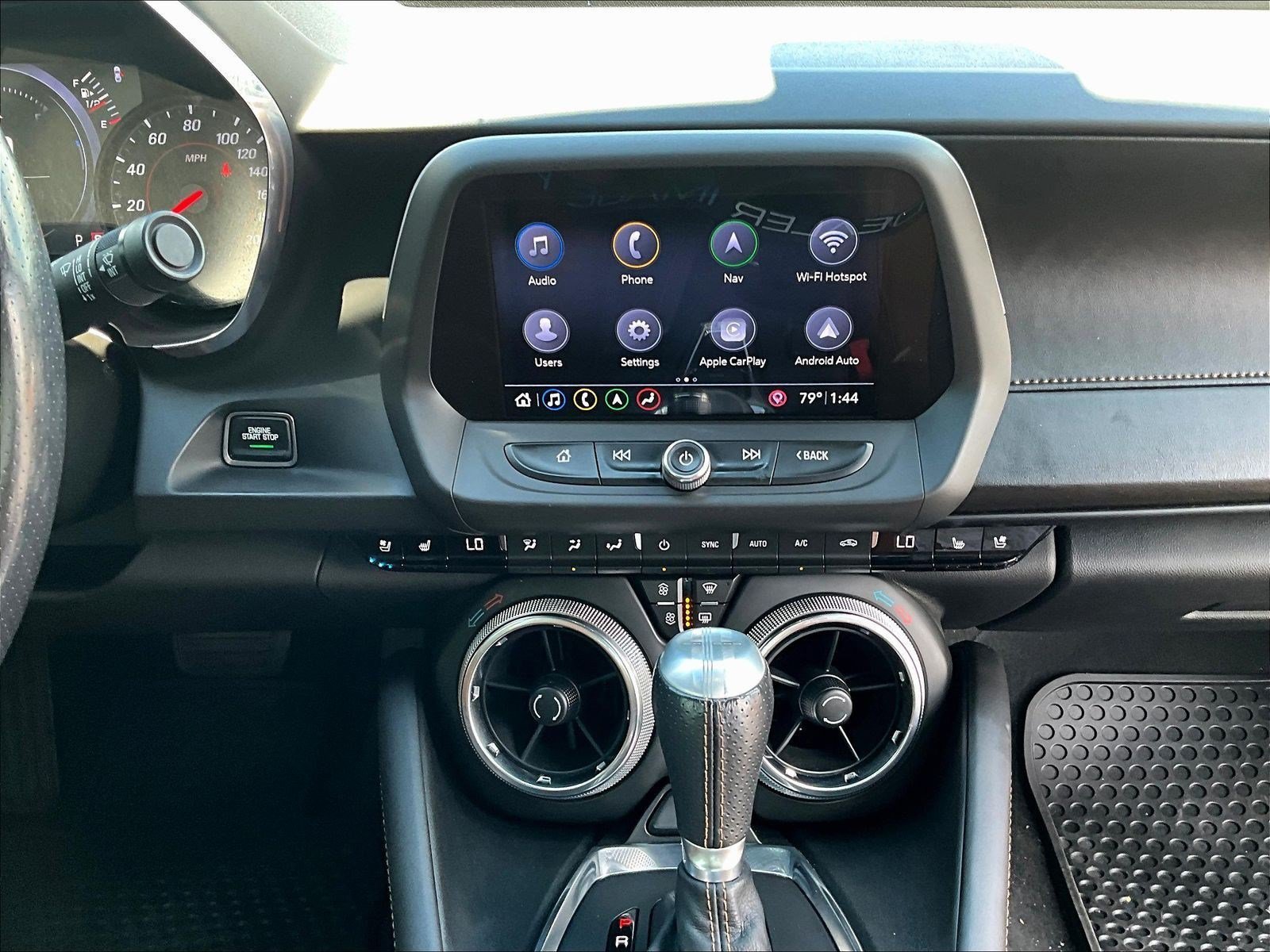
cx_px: 635
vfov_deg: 48.2
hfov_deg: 61.7
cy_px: 476
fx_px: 1064
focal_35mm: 29
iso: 64
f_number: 1.8
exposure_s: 1/71
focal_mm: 3
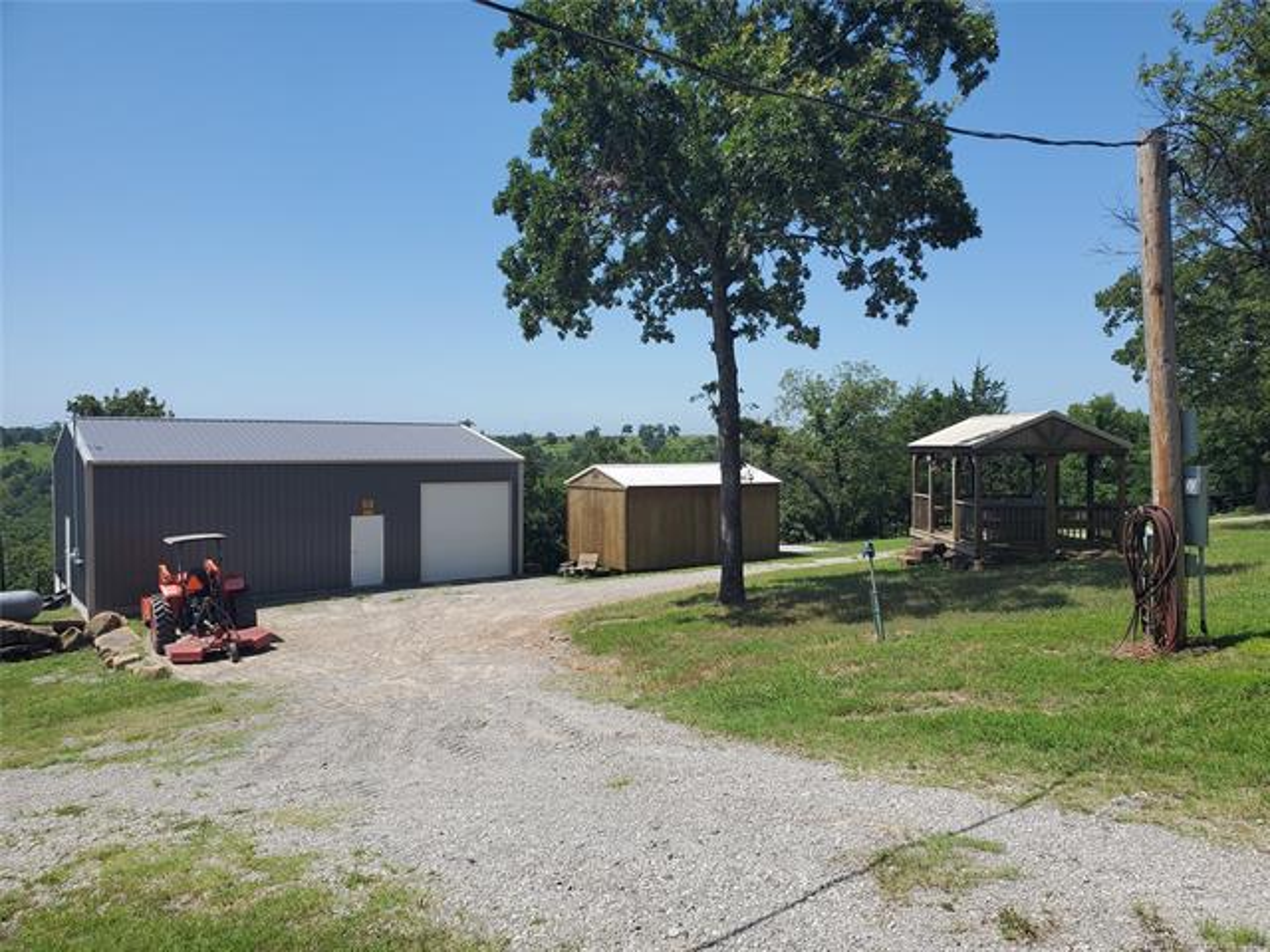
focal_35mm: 26
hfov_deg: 67.3
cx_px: 635
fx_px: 954
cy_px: 476
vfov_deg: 53.1
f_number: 2.4
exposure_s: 1/1588
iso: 50
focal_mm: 4.3
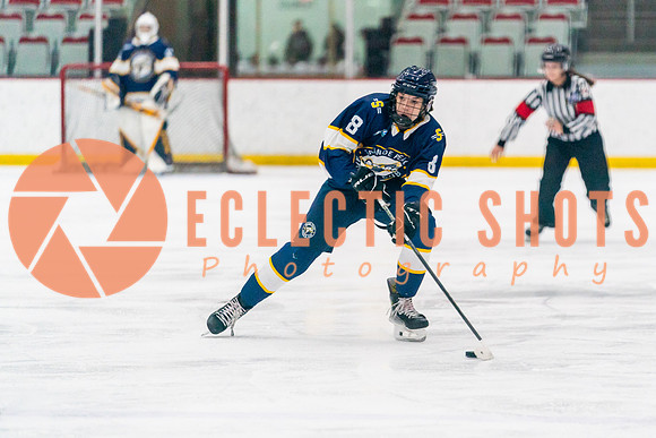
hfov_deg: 7.8
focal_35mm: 263
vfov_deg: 5.2
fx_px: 4794
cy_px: 229
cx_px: 417
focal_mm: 200
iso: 4000
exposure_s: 1/1600
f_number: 2.8
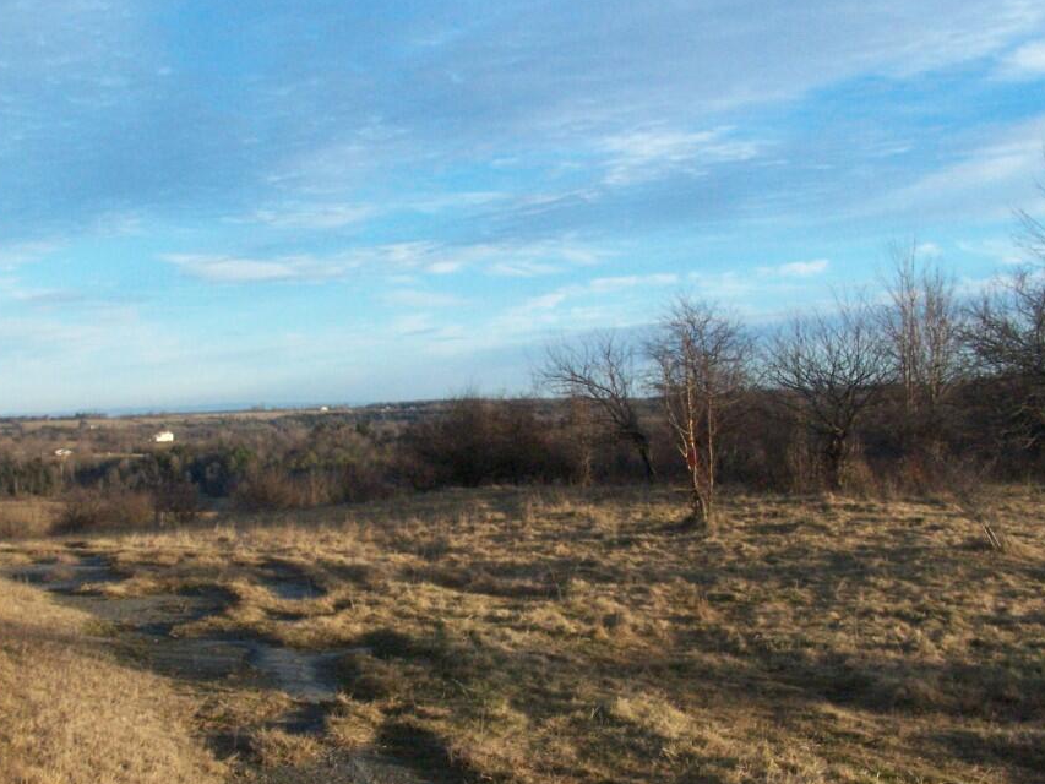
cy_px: 463
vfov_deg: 30.2
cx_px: 434
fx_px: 1449
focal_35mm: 48
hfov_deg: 39.5
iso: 400
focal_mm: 6.7
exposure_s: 1/125
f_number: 8
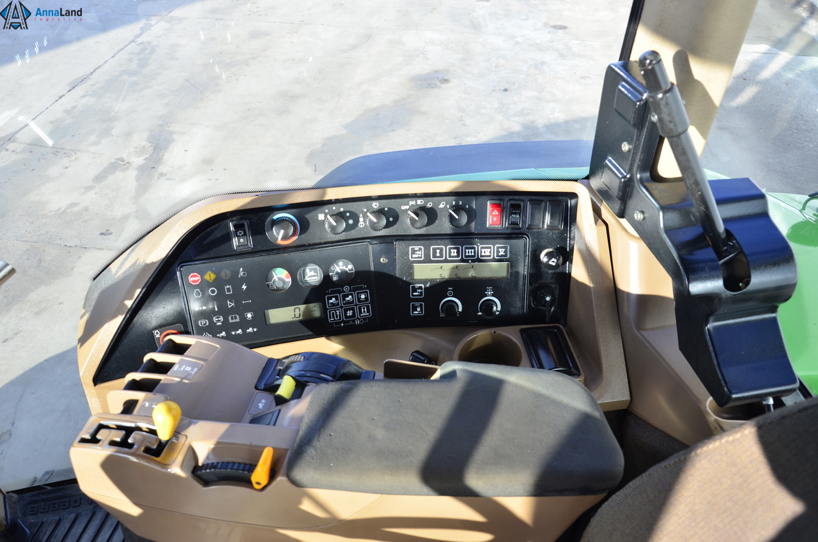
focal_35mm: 27
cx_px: 409
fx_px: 612
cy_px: 271
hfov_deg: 67.5
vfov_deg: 47.7
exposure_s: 1/80
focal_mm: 18
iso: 125
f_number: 6.3
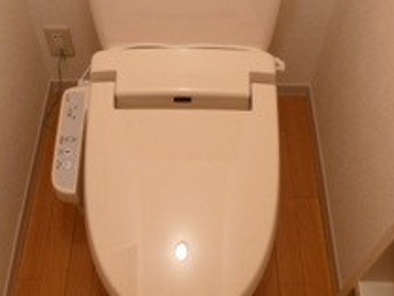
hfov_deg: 41.2
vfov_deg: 30.9
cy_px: 70
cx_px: 185
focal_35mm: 46
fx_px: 524
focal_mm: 4.3
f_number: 3.3
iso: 100
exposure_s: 1/4
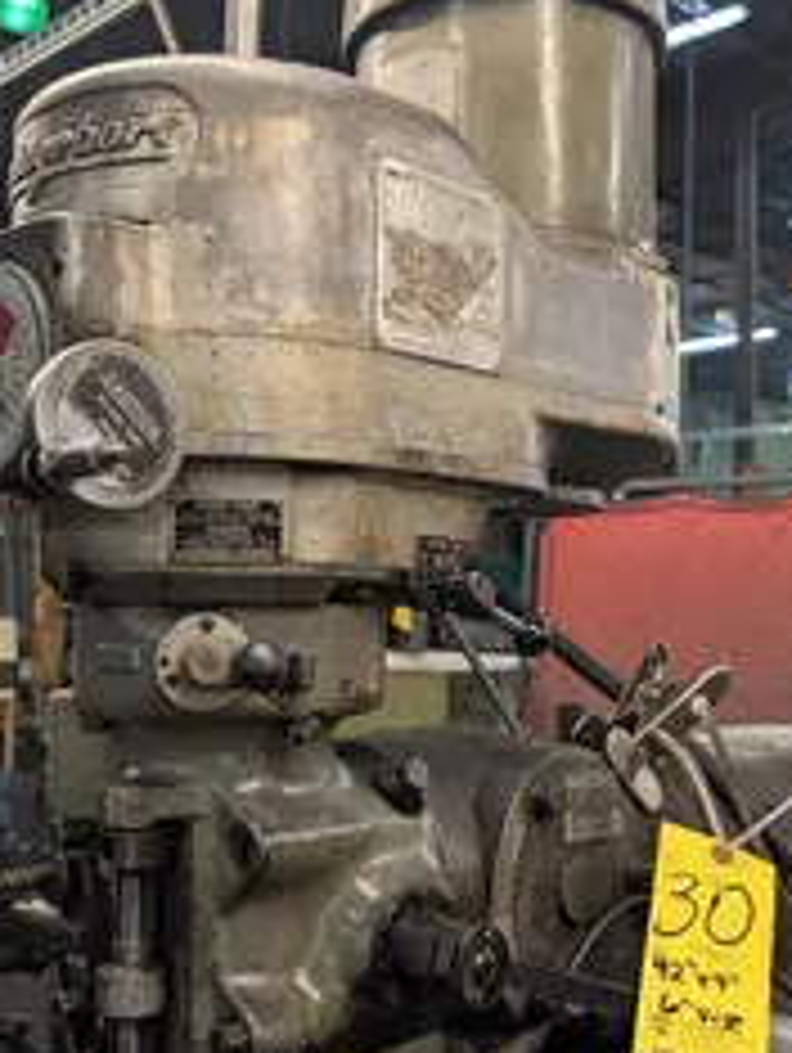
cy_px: 572
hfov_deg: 35.2
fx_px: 1248
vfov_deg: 45.7
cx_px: 385
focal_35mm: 41
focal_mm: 6.9
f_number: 1.68
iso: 237
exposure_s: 1/120
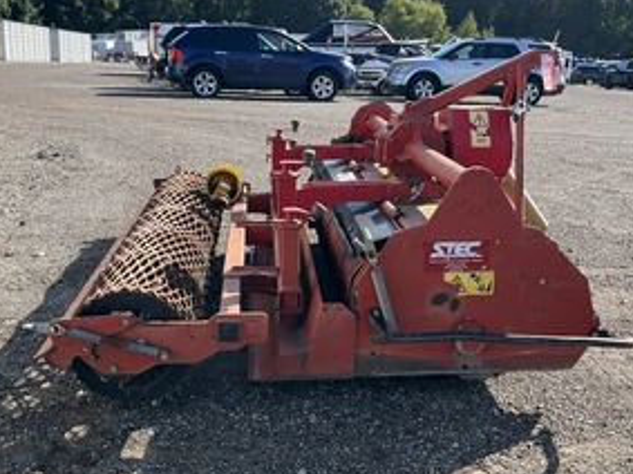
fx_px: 749
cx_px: 315
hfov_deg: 45.8
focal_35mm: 41
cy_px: 279
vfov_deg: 35.0
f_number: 1.8
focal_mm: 3
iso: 25
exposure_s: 1/683
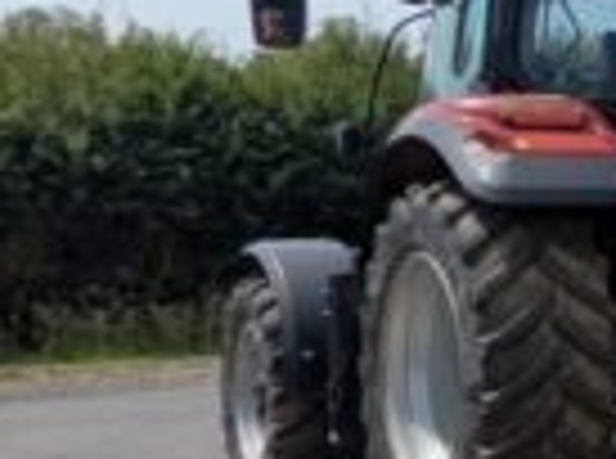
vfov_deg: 16.3
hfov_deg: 13.6
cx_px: 1578
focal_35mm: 90
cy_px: 207
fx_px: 1597
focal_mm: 2.35
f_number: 2.2
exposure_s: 1/1689
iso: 52
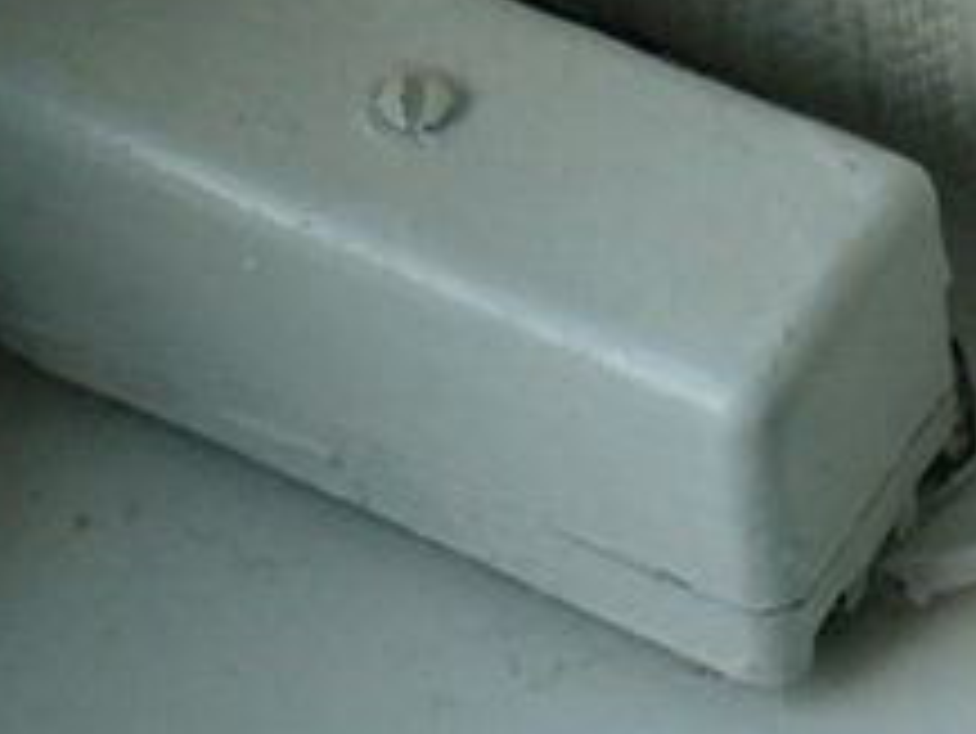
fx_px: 4542
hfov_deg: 12.1
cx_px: 1046
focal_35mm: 161
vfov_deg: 9.2
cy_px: 628
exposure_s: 1/125
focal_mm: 5.8
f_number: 2.8
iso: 100
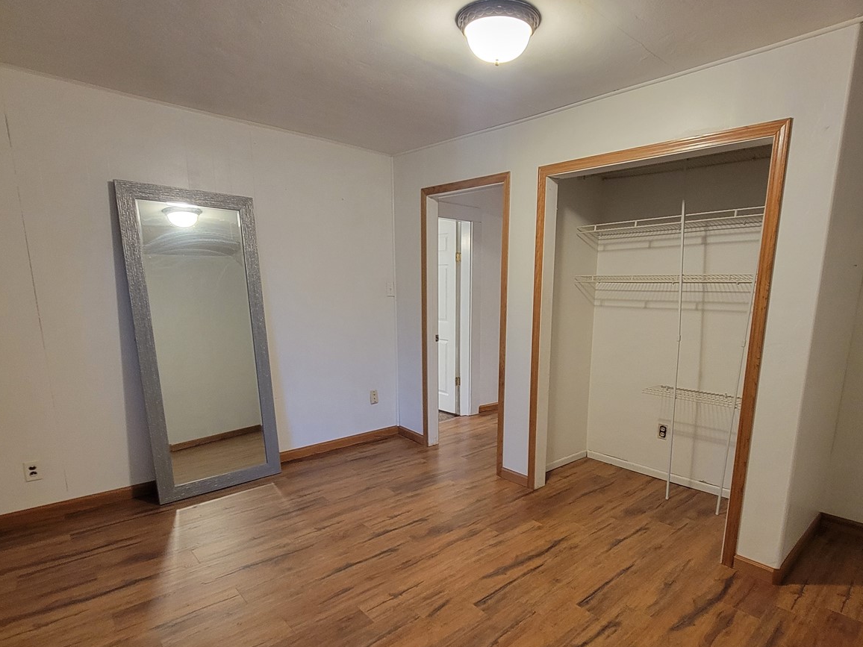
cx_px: 474
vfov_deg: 70.7
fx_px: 449
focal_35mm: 18
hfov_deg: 87.5
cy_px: 394
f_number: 2.2
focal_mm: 2.2
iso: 400
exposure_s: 1/30
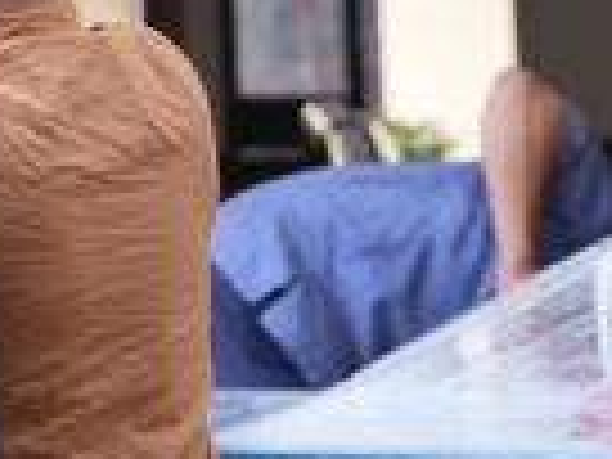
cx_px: -621
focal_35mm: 170
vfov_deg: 8.5
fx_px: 3006
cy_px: -268
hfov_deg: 10.6
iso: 400
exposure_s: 1/100
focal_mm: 37
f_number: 2.8
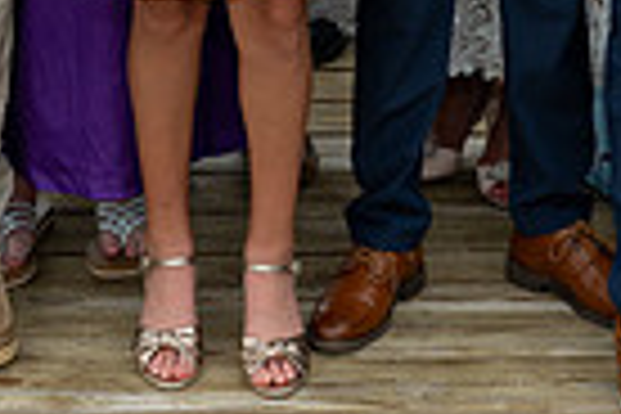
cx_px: 286
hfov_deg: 14.3
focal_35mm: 143
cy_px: -512
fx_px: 2467
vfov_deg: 8.8
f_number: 9
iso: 180
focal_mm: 29
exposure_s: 1/250
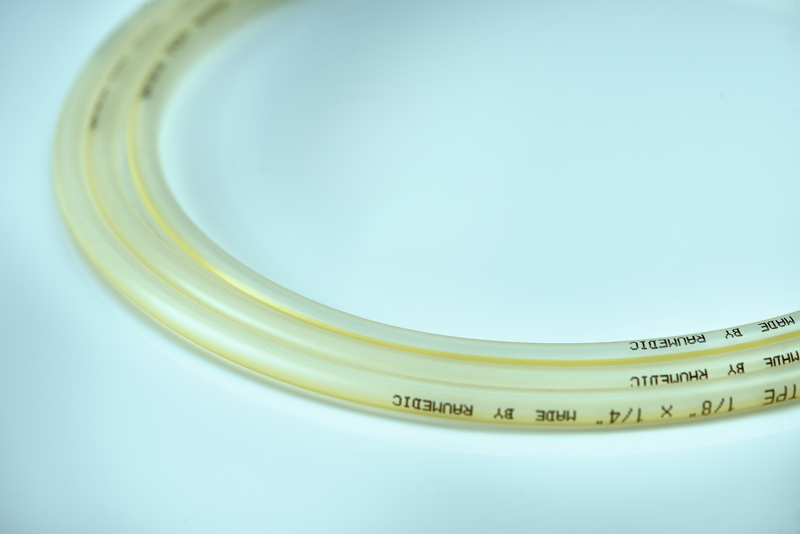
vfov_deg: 13.1
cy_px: 267
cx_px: 400
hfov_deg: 19.5
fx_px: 2334
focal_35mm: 105
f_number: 9
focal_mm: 105
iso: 50
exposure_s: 1/160
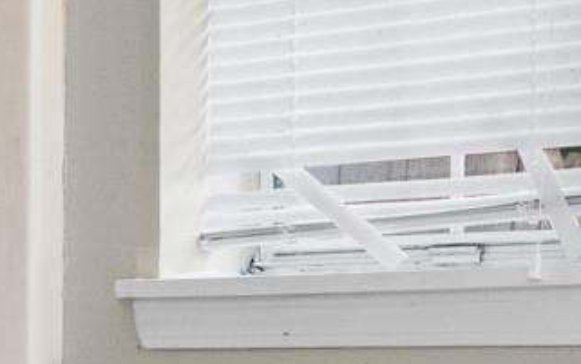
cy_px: 317
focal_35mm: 119
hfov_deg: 17.1
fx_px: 1885
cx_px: 603
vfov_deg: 11.0
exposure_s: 1/6
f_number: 9
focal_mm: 10
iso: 250
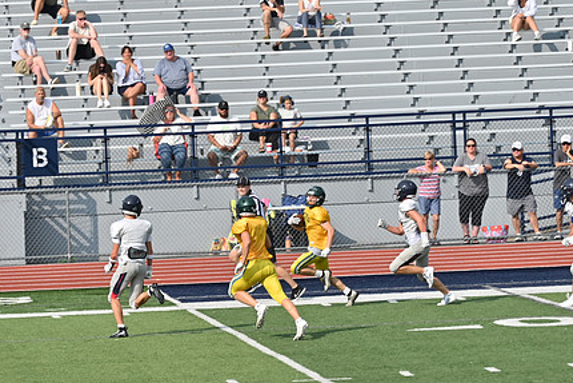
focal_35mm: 324
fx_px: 5158
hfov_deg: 6.4
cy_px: 225
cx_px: 318
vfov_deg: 4.2
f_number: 5.6
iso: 100
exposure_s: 1/800
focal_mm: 160
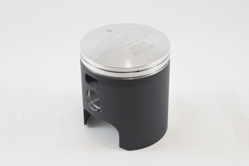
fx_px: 380
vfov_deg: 24.6
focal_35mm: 55
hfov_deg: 36.2
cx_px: 124
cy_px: 83
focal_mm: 20.6
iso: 500
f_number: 4.8
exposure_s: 1/125
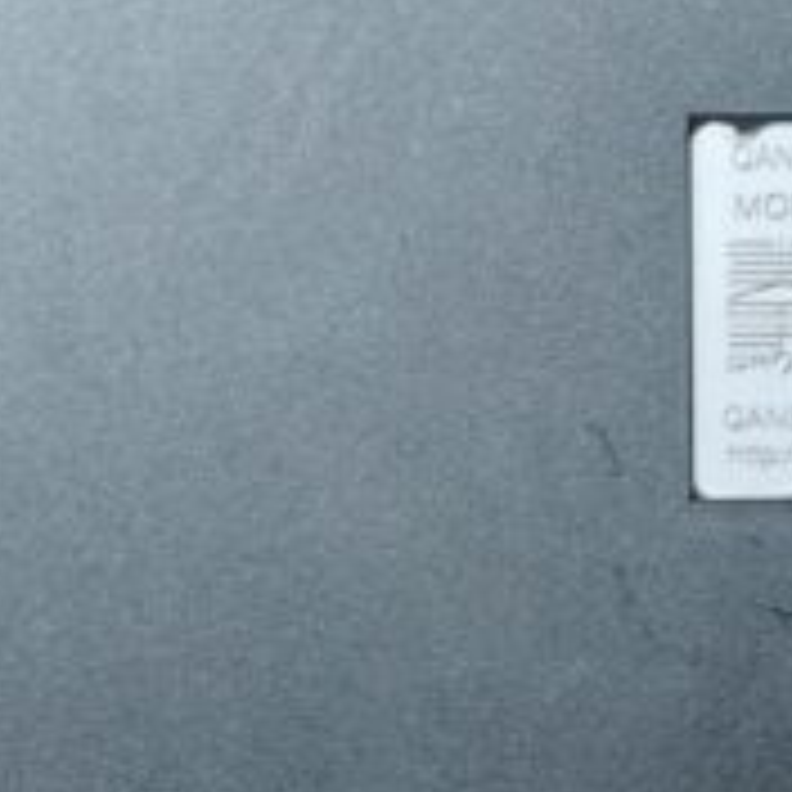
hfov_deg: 14.4
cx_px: 900
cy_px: 554
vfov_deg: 14.7
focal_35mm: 118
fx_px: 3054
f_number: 1.67
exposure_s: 1/30
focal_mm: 6.62
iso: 200
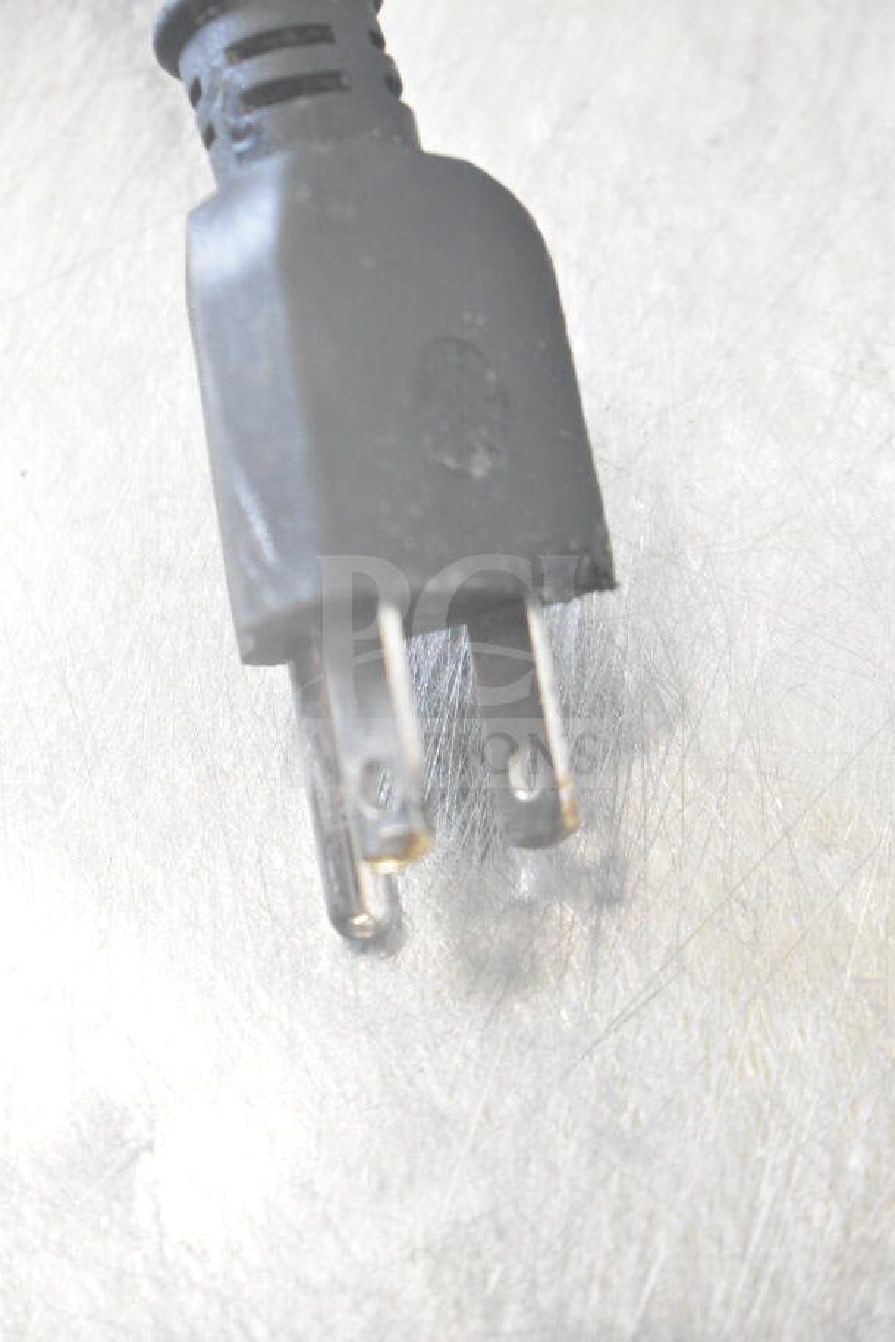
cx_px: 448
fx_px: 3074
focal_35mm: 82
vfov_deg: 24.6
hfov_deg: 16.6
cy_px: 671
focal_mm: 55
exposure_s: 1/100
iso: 4500
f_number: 5.6
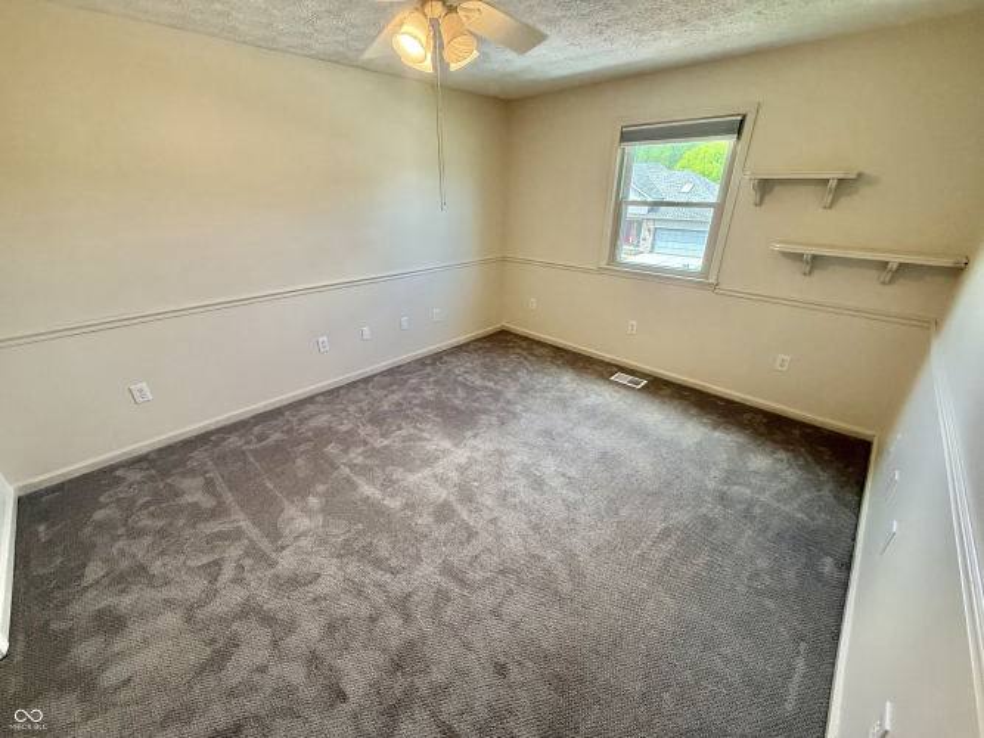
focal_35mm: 14
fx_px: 398
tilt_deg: -24.0
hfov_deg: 102.1
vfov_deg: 85.7
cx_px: 492
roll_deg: -0.3
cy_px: 369
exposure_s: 1/120
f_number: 2.2
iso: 250
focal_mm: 2.22
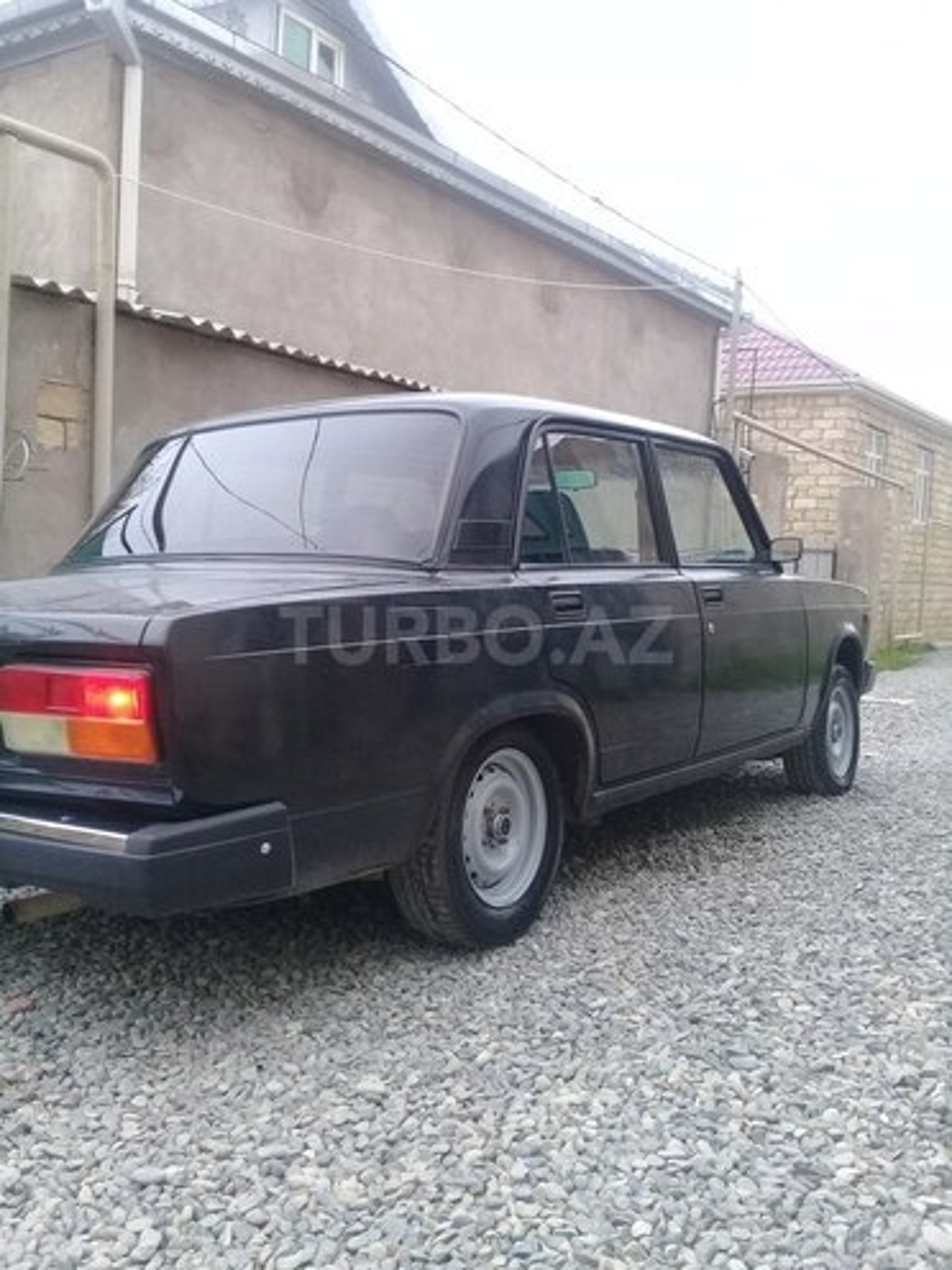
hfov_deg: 45.4
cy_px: 635
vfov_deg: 58.4
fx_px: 1137
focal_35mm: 31
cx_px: 476
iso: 80
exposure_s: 1/100
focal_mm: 3.3
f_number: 2.2
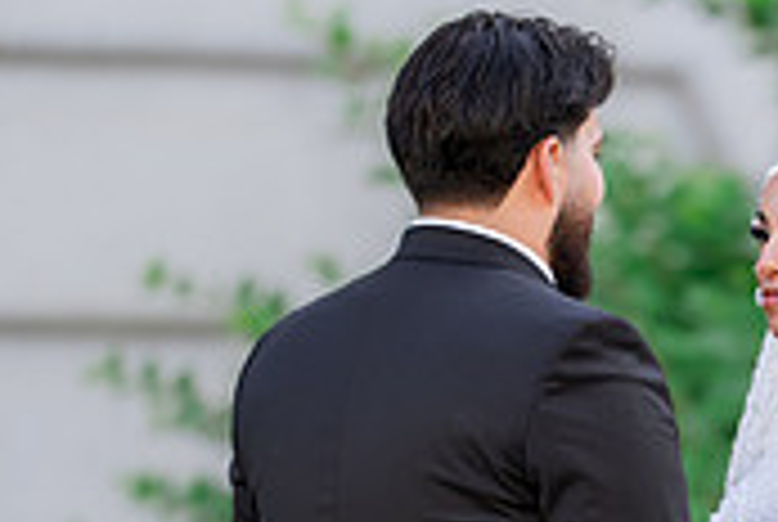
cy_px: 530
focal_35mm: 528
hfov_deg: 3.9
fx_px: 11430
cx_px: 754
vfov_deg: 2.6
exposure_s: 1/2000
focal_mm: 150
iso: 200
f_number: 2
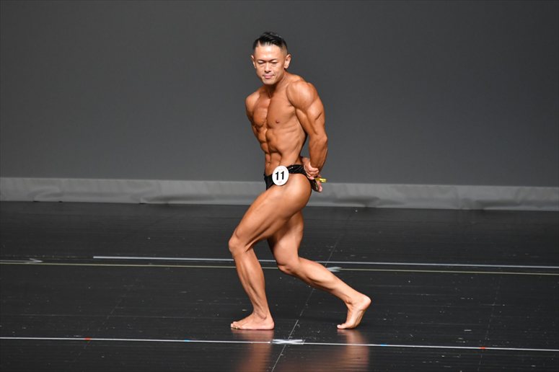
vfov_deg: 3.7
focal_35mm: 375
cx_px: 280
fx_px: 5820
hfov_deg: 5.5
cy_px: 186
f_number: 5.6
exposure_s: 1/400
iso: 2500
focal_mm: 250
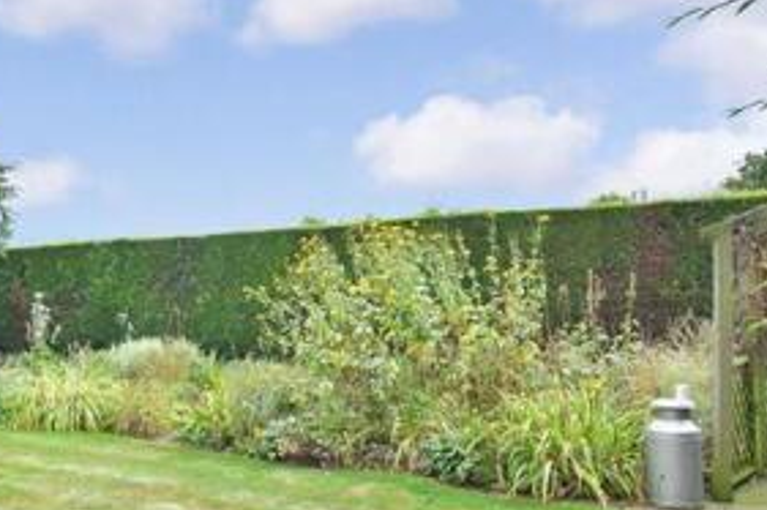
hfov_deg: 49.9
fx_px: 745
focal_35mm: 35
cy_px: 307
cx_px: 112
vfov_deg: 37.7
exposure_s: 1/250
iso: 400
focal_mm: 10
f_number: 8
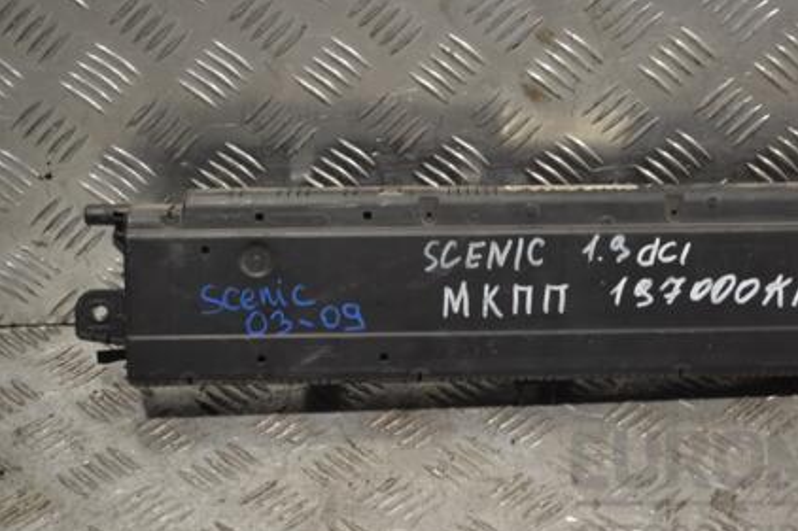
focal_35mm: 81
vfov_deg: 16.8
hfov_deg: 24.9
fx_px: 1795
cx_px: 535
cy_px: 208
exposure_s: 1/80
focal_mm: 38
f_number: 5
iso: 400
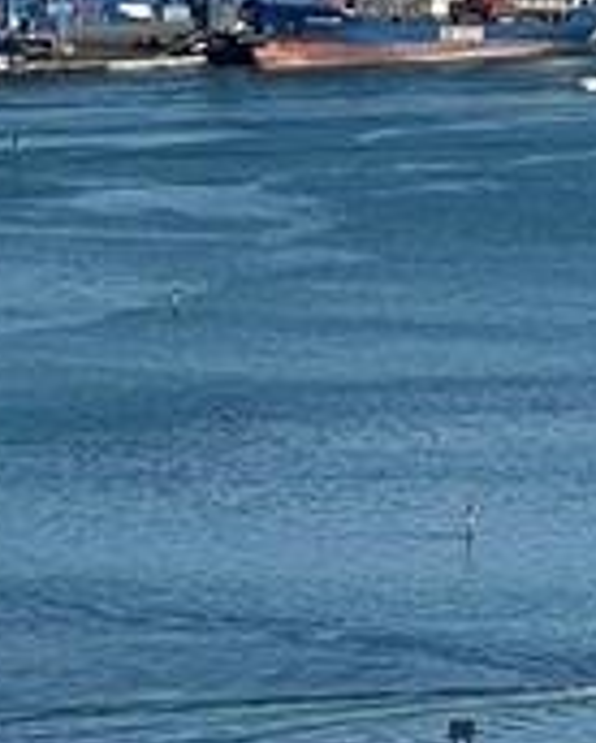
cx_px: -337
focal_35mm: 524
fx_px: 11533
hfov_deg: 3.0
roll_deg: +0.6
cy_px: 505
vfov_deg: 3.7
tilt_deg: -4.4
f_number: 2.8
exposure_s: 1/1004
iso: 32
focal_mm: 9
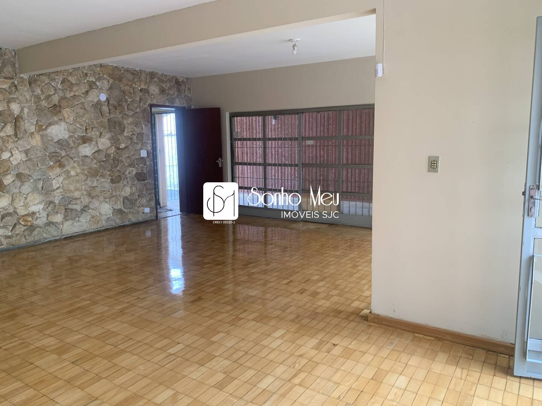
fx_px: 407
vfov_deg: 53.1
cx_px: 271
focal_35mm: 26
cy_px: 203
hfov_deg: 67.3
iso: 100
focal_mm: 4.25
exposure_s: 1/70
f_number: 1.8
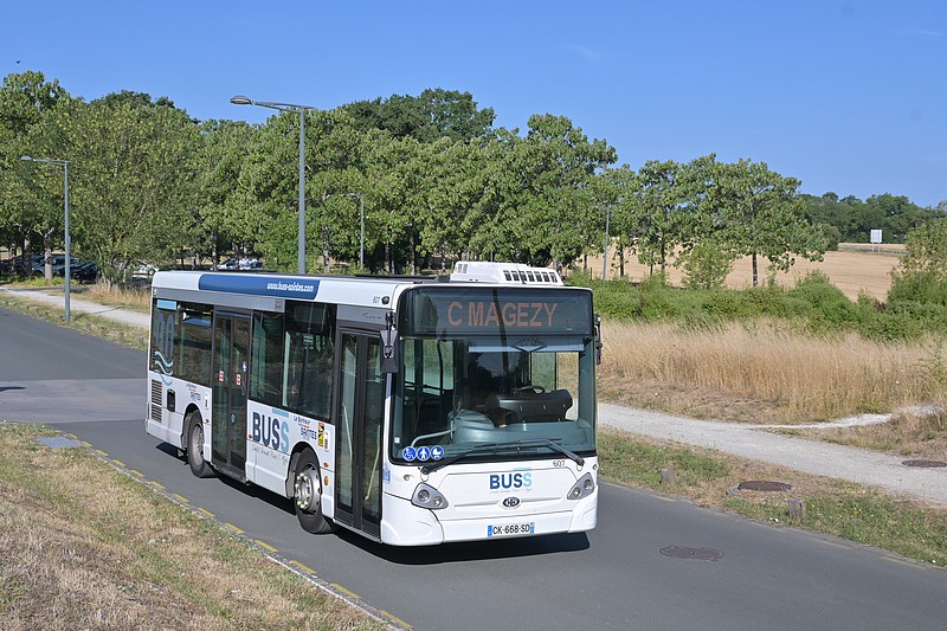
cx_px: 474
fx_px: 1282
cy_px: 316
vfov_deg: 27.6
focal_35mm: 49
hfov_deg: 40.5
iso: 100
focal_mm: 32.5
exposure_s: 1/500
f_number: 7.1
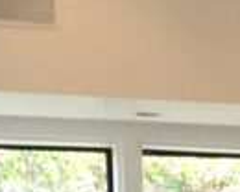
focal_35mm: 223
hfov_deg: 8.0
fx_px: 1584
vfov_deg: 6.6
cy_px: 438
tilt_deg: -4.7
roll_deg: +0.9
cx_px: 594
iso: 32
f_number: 2.2
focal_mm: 4.15
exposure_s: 1/60
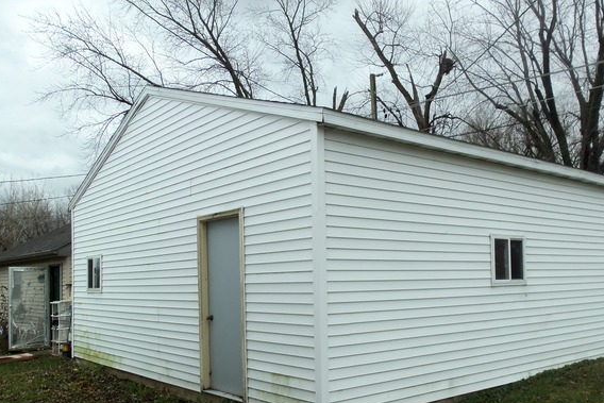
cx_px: 333
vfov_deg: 38.6
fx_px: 571
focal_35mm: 34
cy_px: 254
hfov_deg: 55.7
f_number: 3.4
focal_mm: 5.2
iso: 80
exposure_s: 1/200
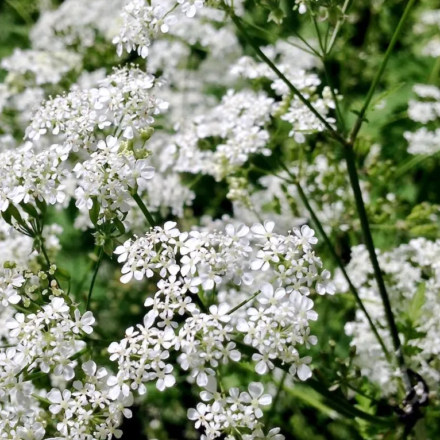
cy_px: 220
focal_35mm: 39
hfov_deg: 42.8
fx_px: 561
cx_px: 200
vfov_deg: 42.8
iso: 50
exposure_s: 1/3195
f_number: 2.4
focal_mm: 4.12
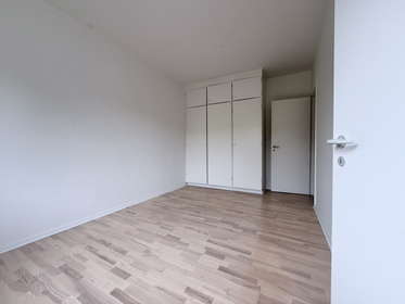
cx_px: 202
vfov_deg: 85.7
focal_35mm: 14
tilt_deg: -0.6
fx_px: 164
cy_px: 152
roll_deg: -0.1
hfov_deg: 102.0
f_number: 2.2
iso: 50
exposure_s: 1/99
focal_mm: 2.22
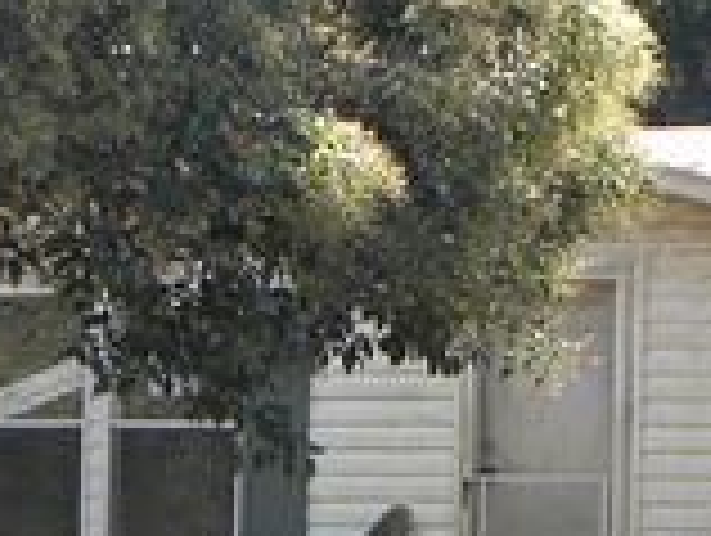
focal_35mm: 267
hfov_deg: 7.4
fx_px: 5492
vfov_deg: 5.6
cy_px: 423
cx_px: 382
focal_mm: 11.8
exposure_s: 1/94.2
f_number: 3.5
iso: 64
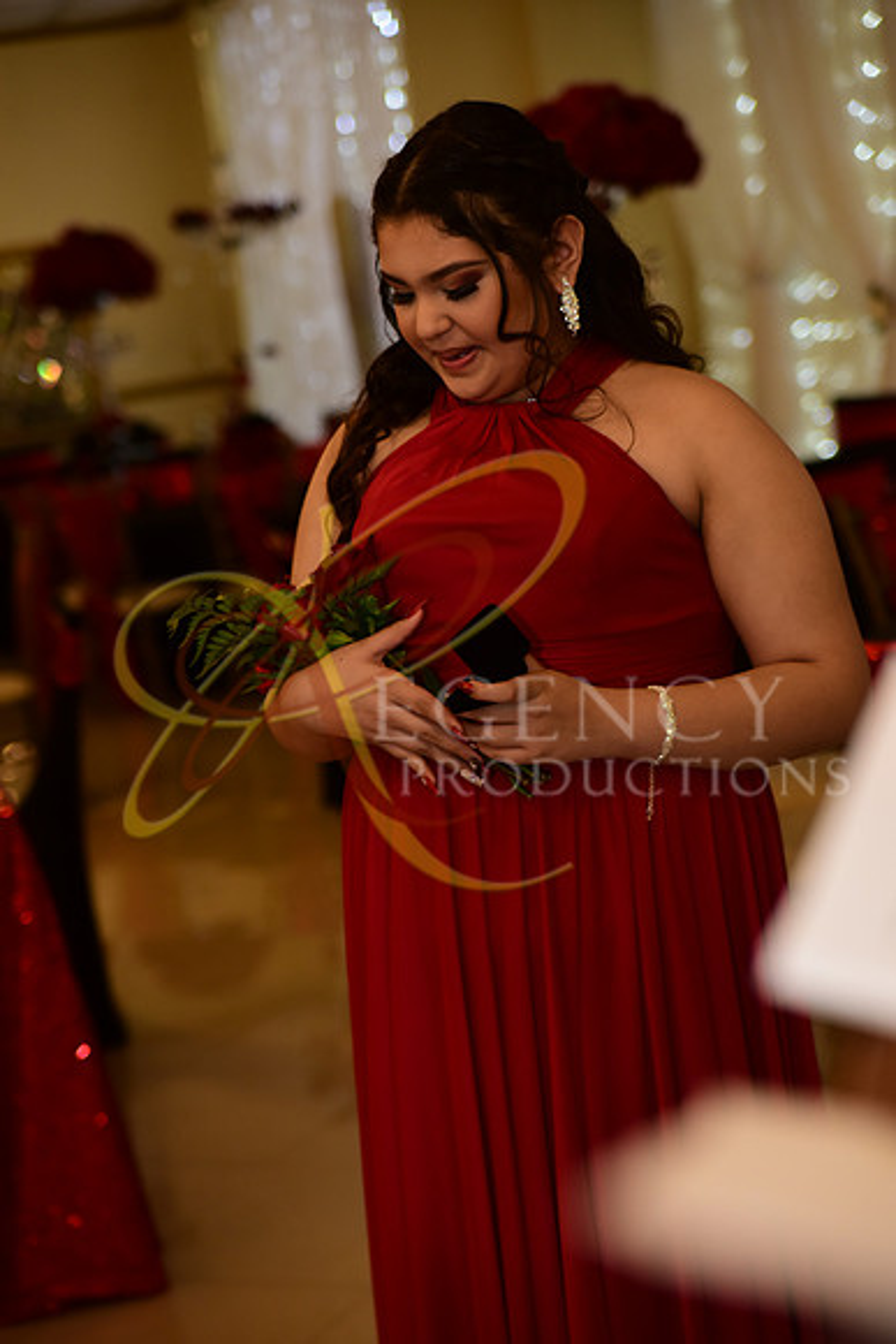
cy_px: 672
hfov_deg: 18.2
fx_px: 2798
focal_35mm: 75
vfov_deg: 27.0
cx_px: 448
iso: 1000
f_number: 3.5
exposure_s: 1/125
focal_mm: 75
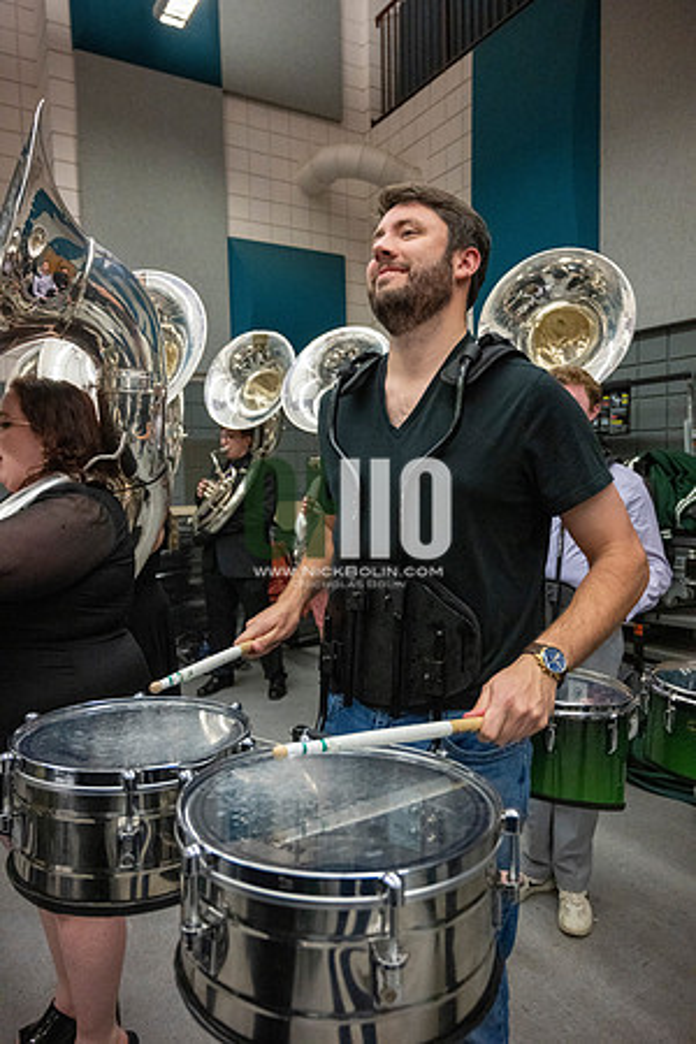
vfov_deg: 73.7
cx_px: 348
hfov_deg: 53.1
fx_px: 696
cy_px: 522
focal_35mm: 24
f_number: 4
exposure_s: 1/500
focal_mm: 24
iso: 10000
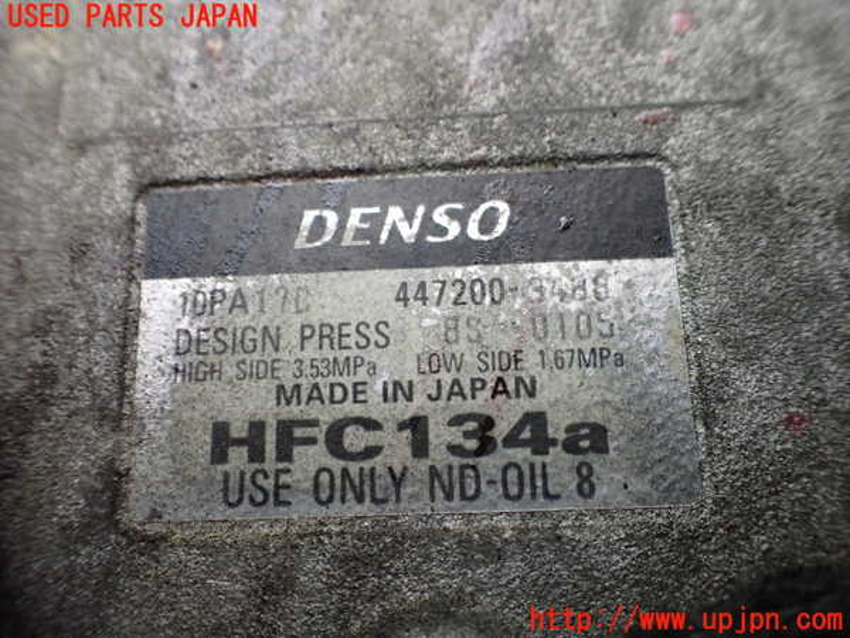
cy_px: 319
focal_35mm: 30
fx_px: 737
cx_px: 425
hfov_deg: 60.0
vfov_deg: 46.8
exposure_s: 1/100
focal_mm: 5.4
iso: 800
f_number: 2.3
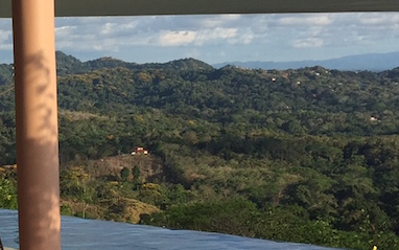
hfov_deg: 19.4
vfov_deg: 12.7
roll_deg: +0.2
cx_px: -27
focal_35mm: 103
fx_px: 1120
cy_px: 140
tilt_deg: -3.5
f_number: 2.2
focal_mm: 4.15
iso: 32
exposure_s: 1/1412
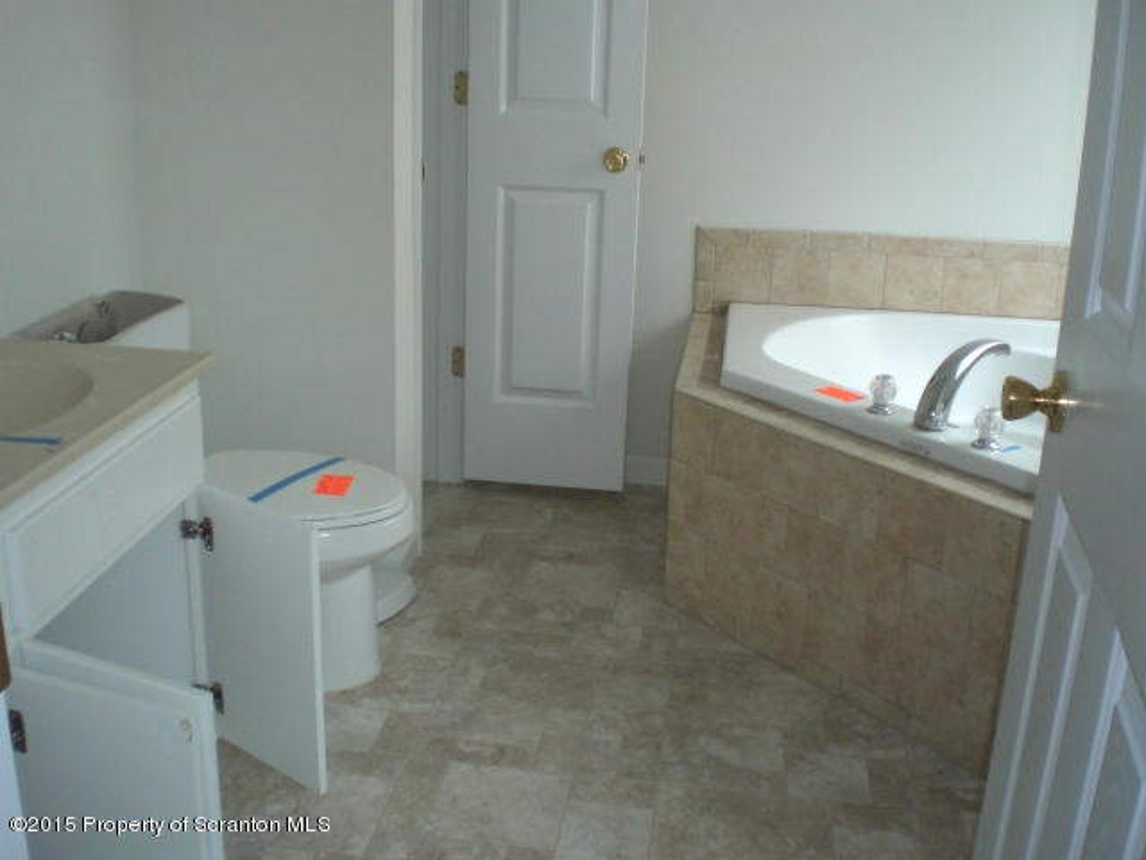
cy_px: 430
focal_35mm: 38
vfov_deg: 37.7
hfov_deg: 49.0
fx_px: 1258
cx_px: 573
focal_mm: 6.3
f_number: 3.1
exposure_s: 1/40
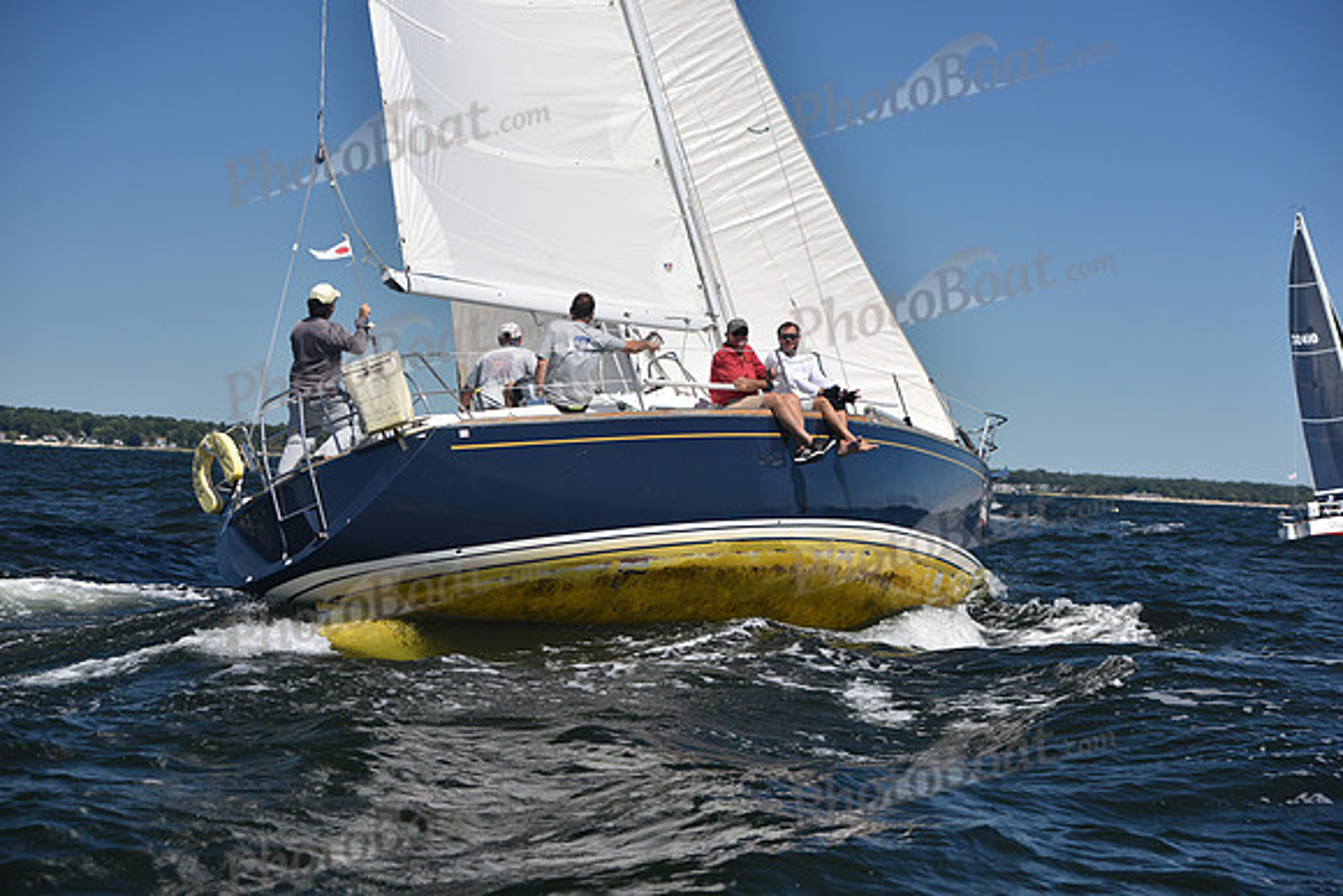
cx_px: 672
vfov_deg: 19.5
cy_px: 448
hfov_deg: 28.8
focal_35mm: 70
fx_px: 2612
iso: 200
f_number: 5
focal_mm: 70
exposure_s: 1/1000
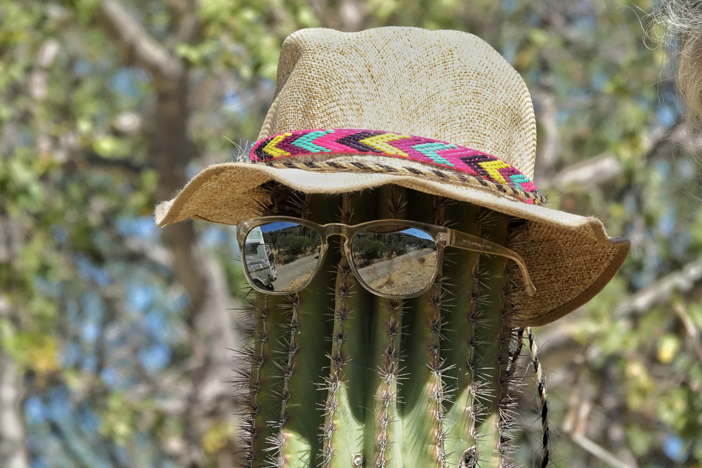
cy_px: 234
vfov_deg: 3.2
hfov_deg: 4.9
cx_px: 351
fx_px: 8267
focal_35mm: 424
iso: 1250
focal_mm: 155.41
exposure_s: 1/1250
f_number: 8
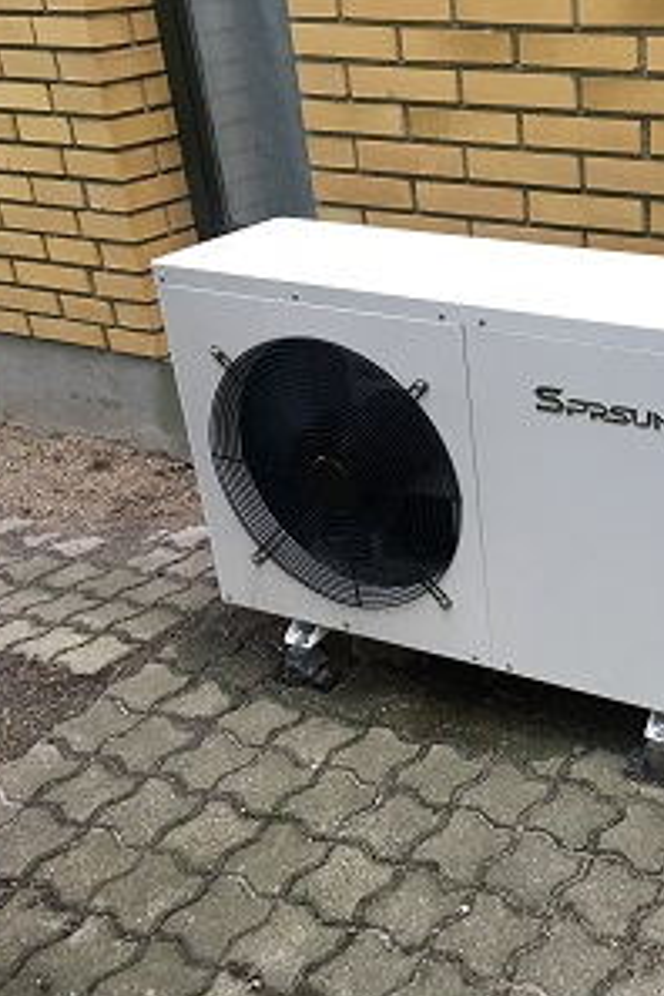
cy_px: 505
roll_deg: +0.3
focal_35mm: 41
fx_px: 1134
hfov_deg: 30.8
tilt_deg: -28.1
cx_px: 630
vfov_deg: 47.4
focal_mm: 4.15
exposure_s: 1/33
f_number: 2.2
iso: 40
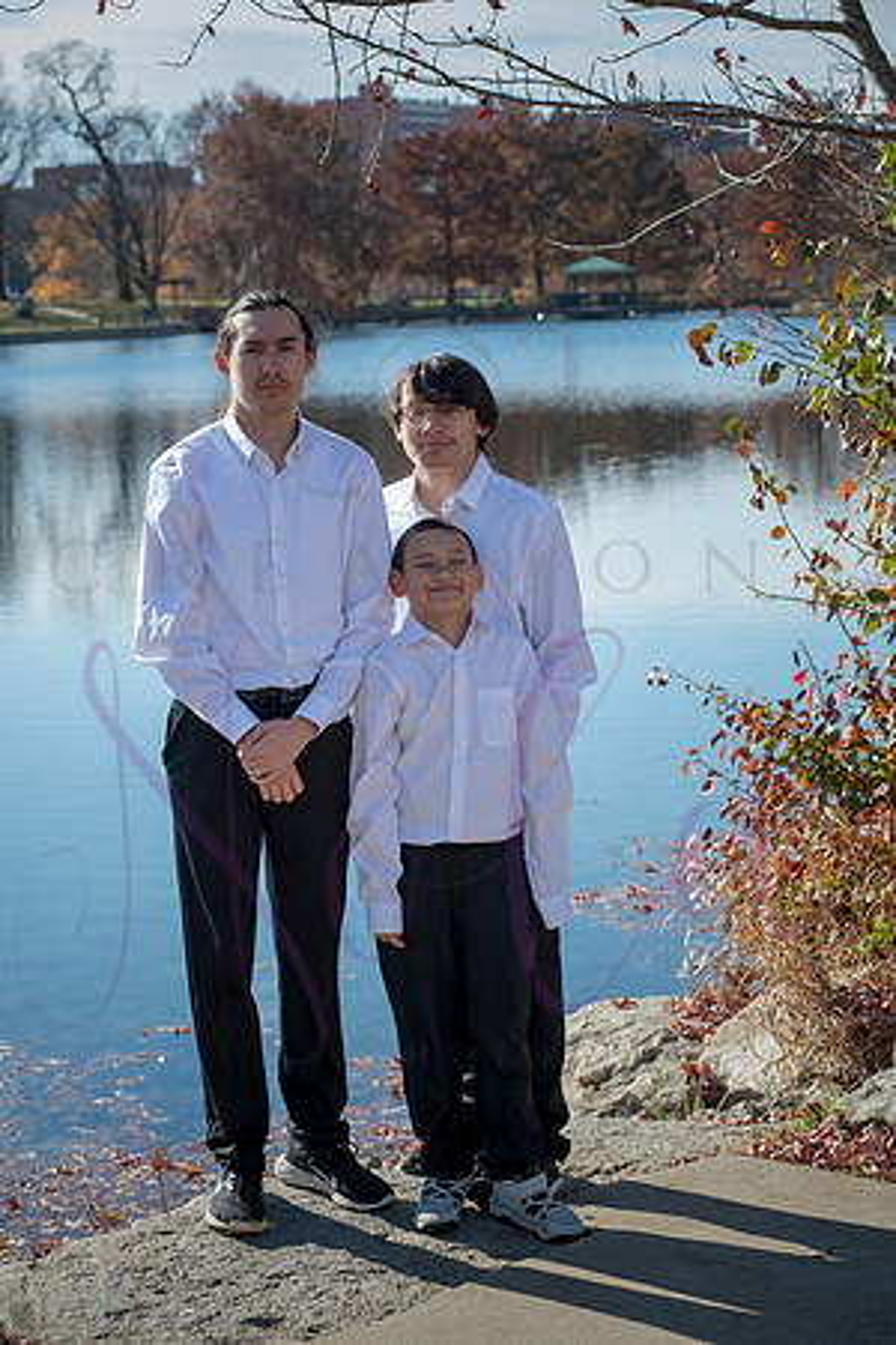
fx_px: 2986
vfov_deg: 25.4
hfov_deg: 17.1
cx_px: 448
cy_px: 672
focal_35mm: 80
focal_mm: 80
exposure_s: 1/800
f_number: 7.1
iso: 400
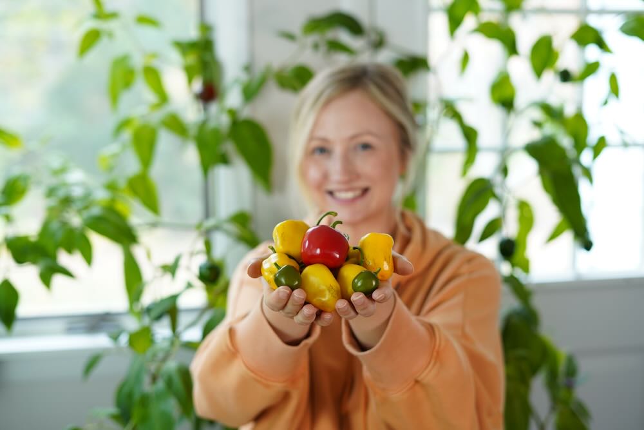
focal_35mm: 50
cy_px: 215
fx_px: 895
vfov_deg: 27.0
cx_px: 322
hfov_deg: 39.6
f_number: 2.5
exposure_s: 1/125
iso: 640
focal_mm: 50
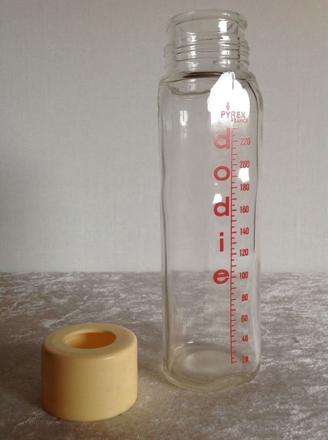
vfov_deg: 52.7
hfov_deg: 40.6
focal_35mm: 35
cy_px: 220
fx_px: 443
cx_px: 164
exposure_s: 1/60
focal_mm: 4.28
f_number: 2.4
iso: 64
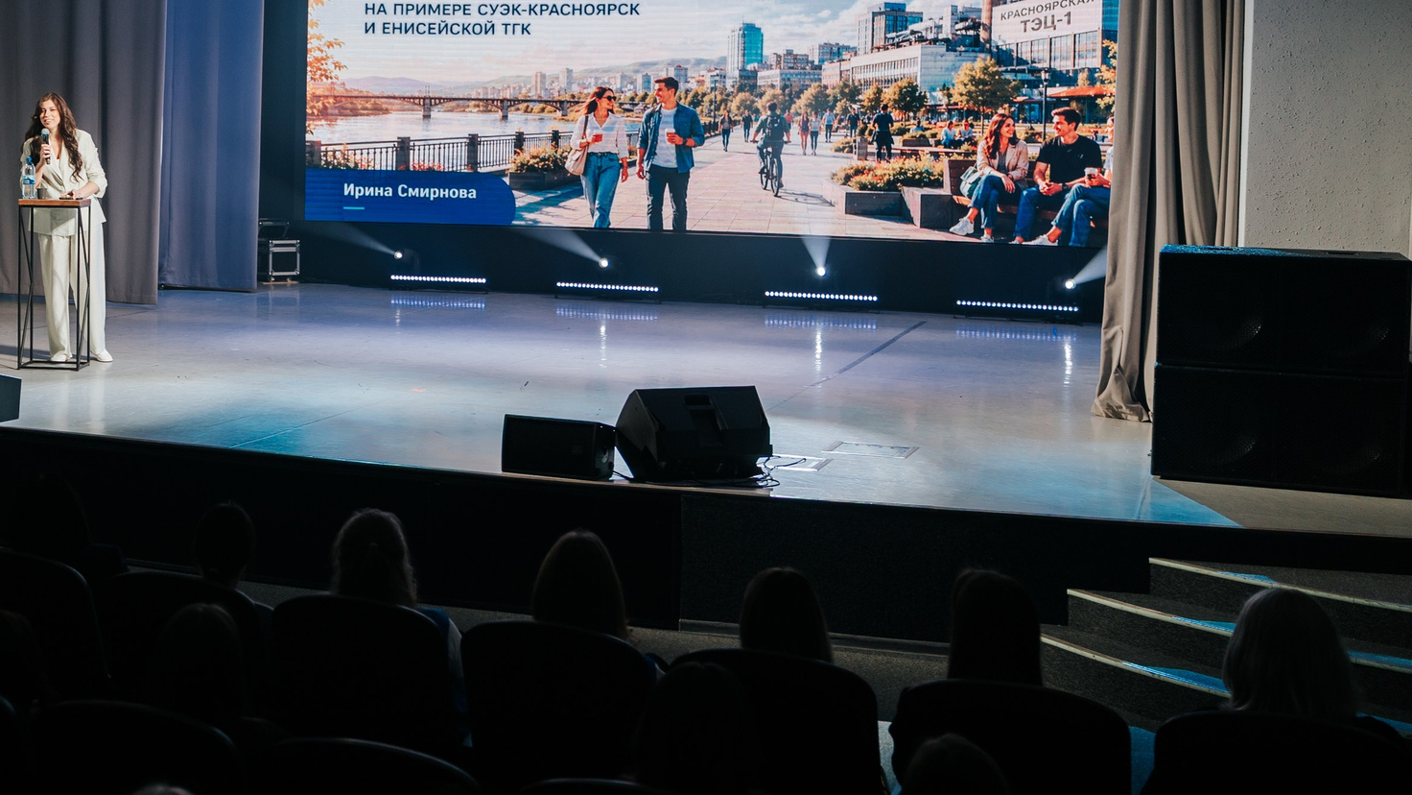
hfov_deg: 38.9
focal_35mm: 51
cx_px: 266
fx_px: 1909
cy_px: 208
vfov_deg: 23.3
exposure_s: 1/200
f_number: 2.8
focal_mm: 28
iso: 250
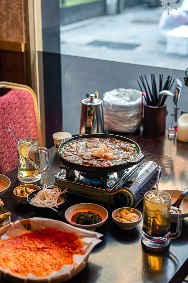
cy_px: 142
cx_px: 94
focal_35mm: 50
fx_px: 392
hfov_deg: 27.0
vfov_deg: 39.6
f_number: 3.2
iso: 5000
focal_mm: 50
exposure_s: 1/500
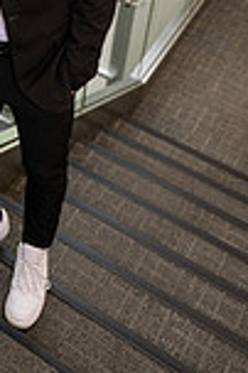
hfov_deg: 18.0
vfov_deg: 24.2
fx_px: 735
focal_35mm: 71
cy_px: -135
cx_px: -61
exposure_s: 1/400
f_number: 2.8
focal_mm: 24
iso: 100
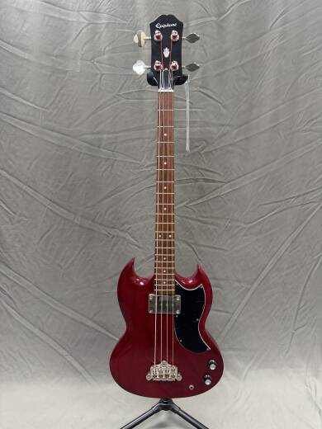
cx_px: 161
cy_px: 214
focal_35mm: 24
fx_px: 298
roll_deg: +0.9
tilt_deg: -11.3
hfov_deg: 56.8
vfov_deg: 71.6
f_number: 1.78
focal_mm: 6.76
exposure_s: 1/60
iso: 250
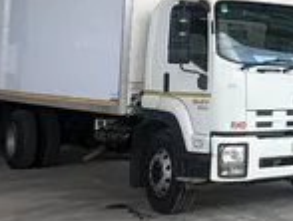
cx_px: 536
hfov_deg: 19.1
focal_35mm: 76
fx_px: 645
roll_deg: -0.3
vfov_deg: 19.3
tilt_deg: +3.6
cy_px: 50
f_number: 2.2
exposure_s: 1/359
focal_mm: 2.22
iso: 40
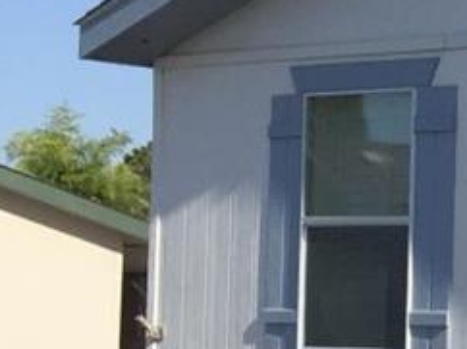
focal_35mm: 180
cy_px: 399
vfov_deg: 8.2
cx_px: 1409
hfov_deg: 8.9
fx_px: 2426
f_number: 2.2
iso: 32
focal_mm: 4.15
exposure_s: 1/2639
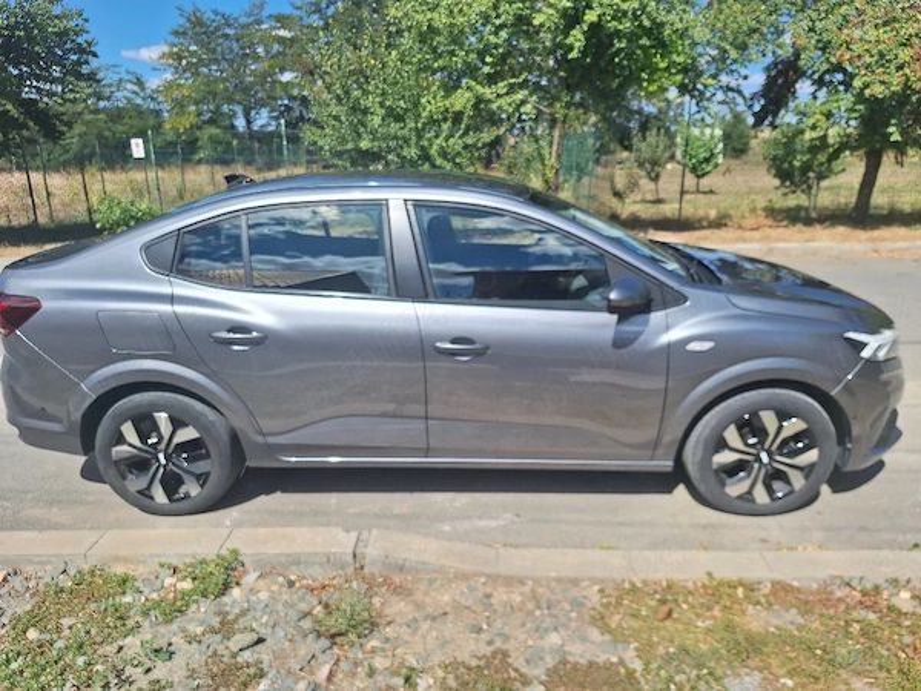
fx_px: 612
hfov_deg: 73.9
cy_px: 346
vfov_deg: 58.9
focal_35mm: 23
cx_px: 460
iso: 40
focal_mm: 5.54
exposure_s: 1/5000
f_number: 1.8
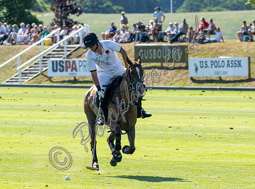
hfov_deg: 4.0
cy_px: 135
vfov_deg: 2.9
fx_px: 3690
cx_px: 105
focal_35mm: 503
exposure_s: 1/1000
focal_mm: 200
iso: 200
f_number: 5
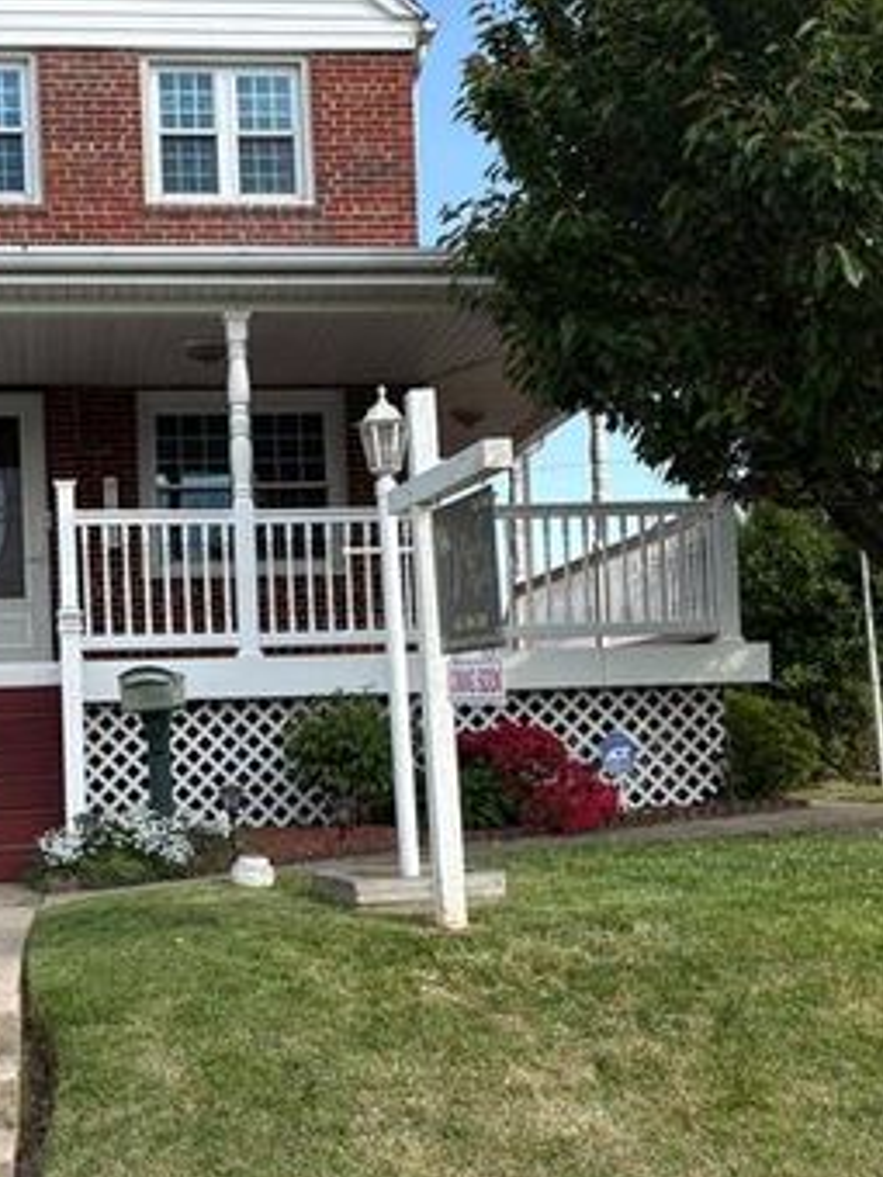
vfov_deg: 37.3
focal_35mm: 51
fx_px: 1735
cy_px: 708
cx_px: 260
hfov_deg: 28.3
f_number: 1.6
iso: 50
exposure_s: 1/1337
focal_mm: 5.96
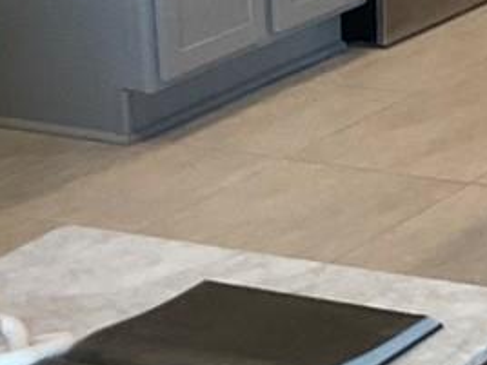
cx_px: 770
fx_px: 2434
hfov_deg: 10.9
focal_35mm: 173
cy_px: -334
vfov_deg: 8.2
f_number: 1.8
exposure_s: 1/60
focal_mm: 3
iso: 64
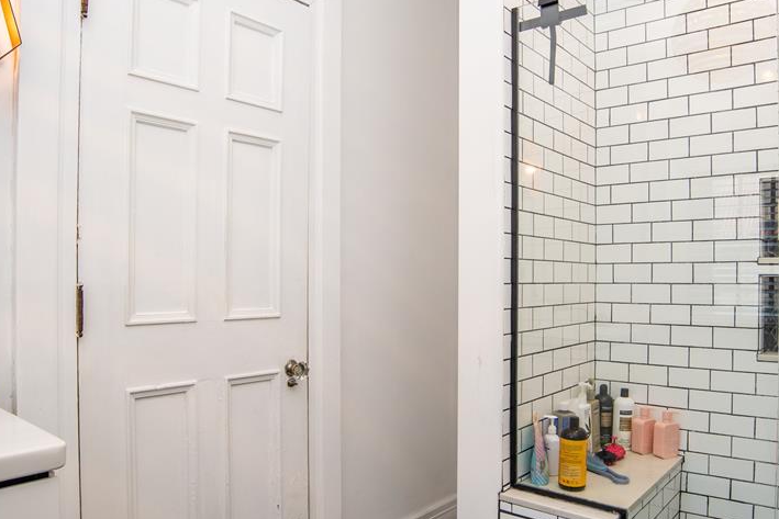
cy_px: 265
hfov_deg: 69.2
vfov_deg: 49.6
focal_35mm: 26
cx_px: 426
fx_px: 563
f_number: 8
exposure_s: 1/60
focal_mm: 18
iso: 200
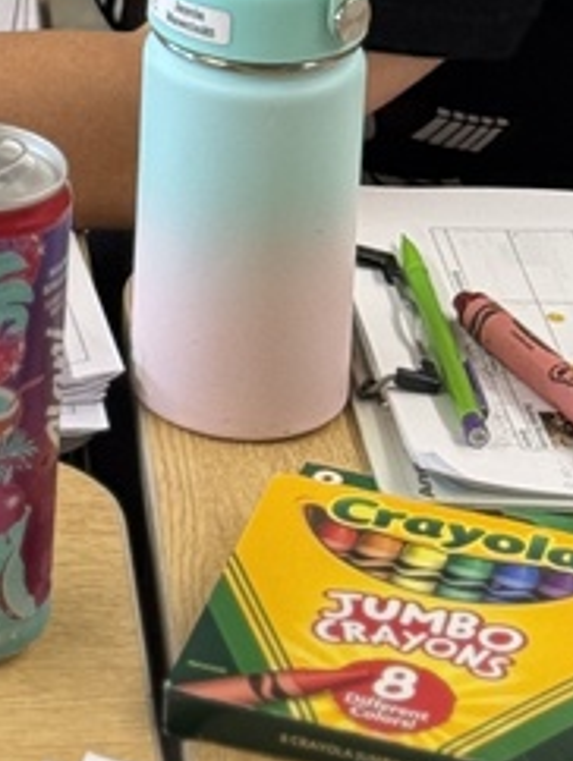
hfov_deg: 7.2
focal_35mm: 203
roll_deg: -2.0
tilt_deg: -17.2
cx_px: -268
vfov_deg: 9.3
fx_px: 4472
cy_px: -604
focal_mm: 6.76
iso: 125
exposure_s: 1/60
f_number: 1.78
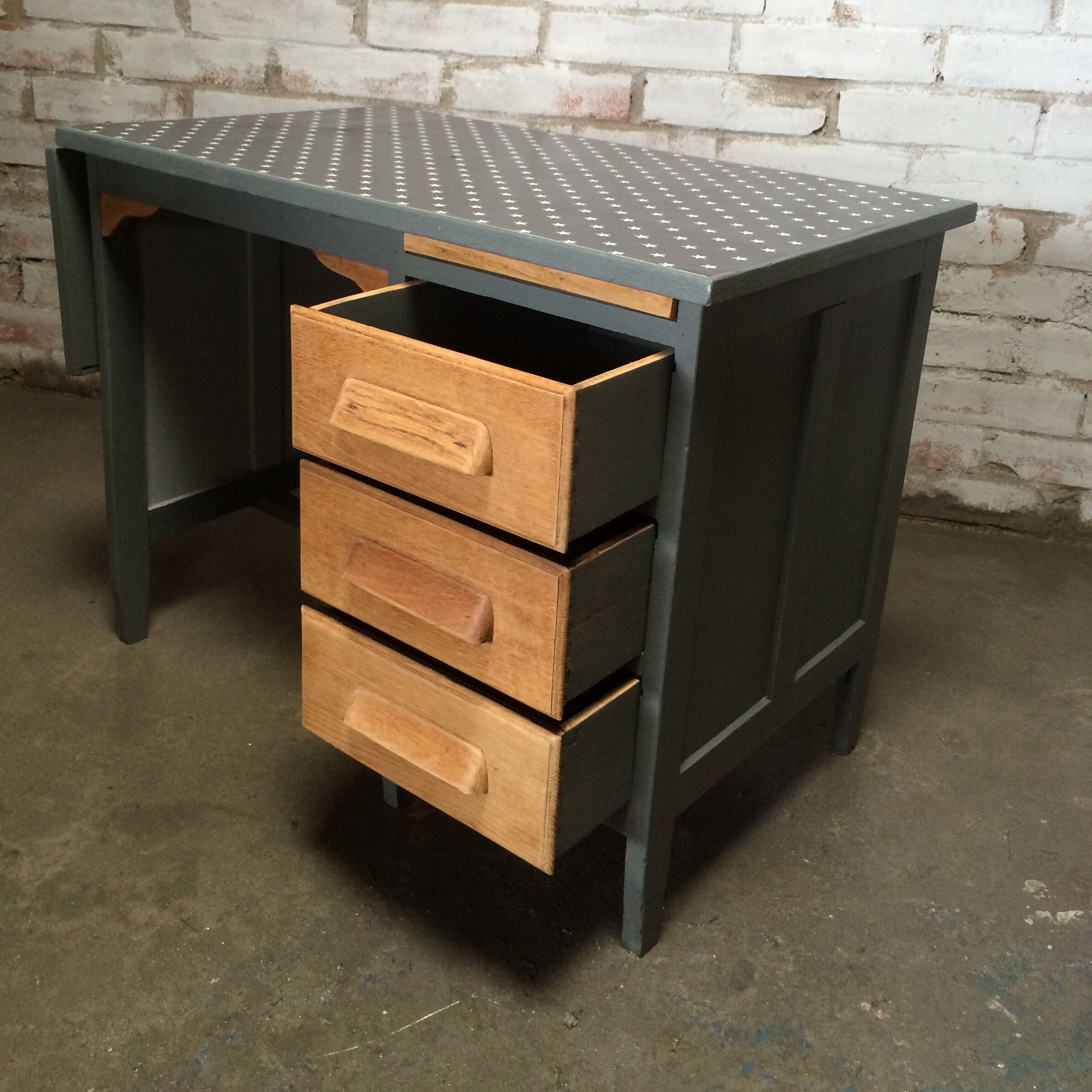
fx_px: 1249
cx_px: 534
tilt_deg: -17.9
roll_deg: -3.7
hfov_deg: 47.2
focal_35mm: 35
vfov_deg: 46.5
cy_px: 369
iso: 125
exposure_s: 1/30
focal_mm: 4.15
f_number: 2.2
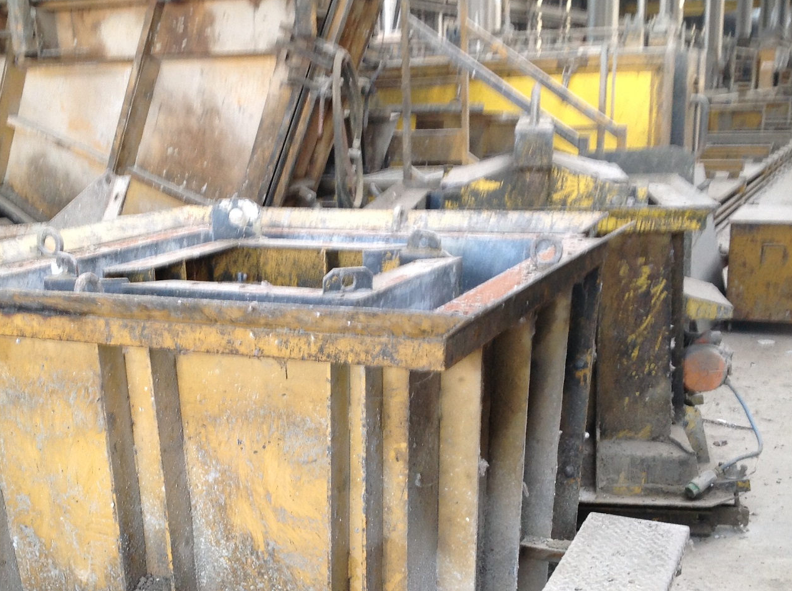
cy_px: 410
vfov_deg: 28.8
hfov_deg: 38.1
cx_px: 327
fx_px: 1142
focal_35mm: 50
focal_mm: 4.28
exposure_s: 1/15
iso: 80
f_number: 2.4
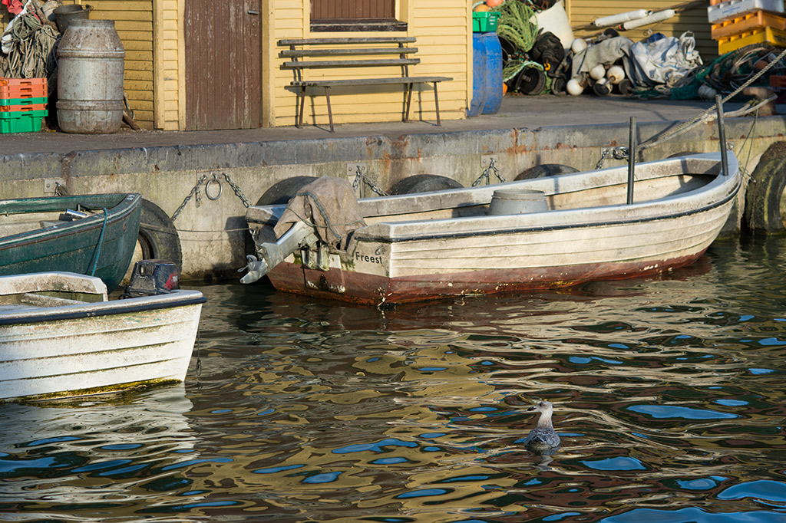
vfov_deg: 10.2
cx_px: 393
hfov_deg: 15.2
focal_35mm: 135
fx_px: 2946
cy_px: 262
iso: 100
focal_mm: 135
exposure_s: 1/125
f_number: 8
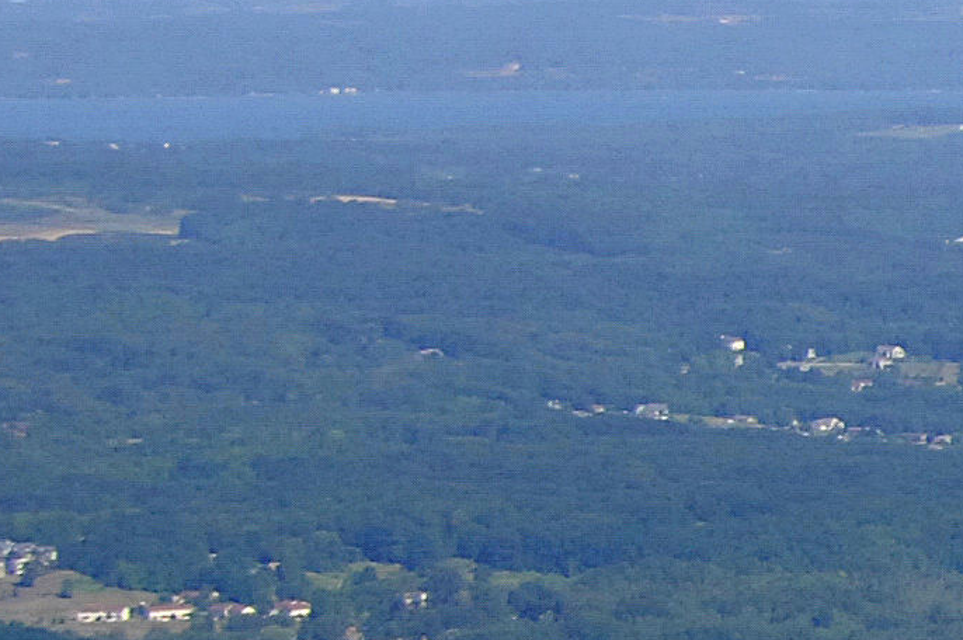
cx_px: 2892
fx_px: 8017
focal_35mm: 300
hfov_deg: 6.3
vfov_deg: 4.6
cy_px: 723
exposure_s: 1/1000
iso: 400
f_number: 7.1
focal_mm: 32
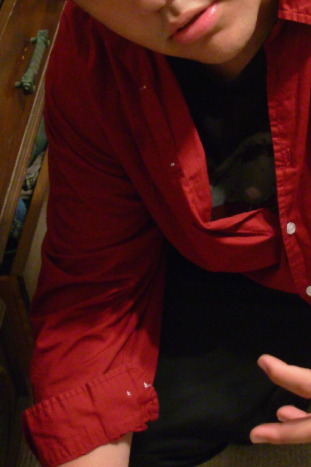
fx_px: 1050
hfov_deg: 16.7
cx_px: 258
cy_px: 185
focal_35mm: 81
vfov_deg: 25.0
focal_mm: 6.3
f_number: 2.9
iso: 159
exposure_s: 1/3
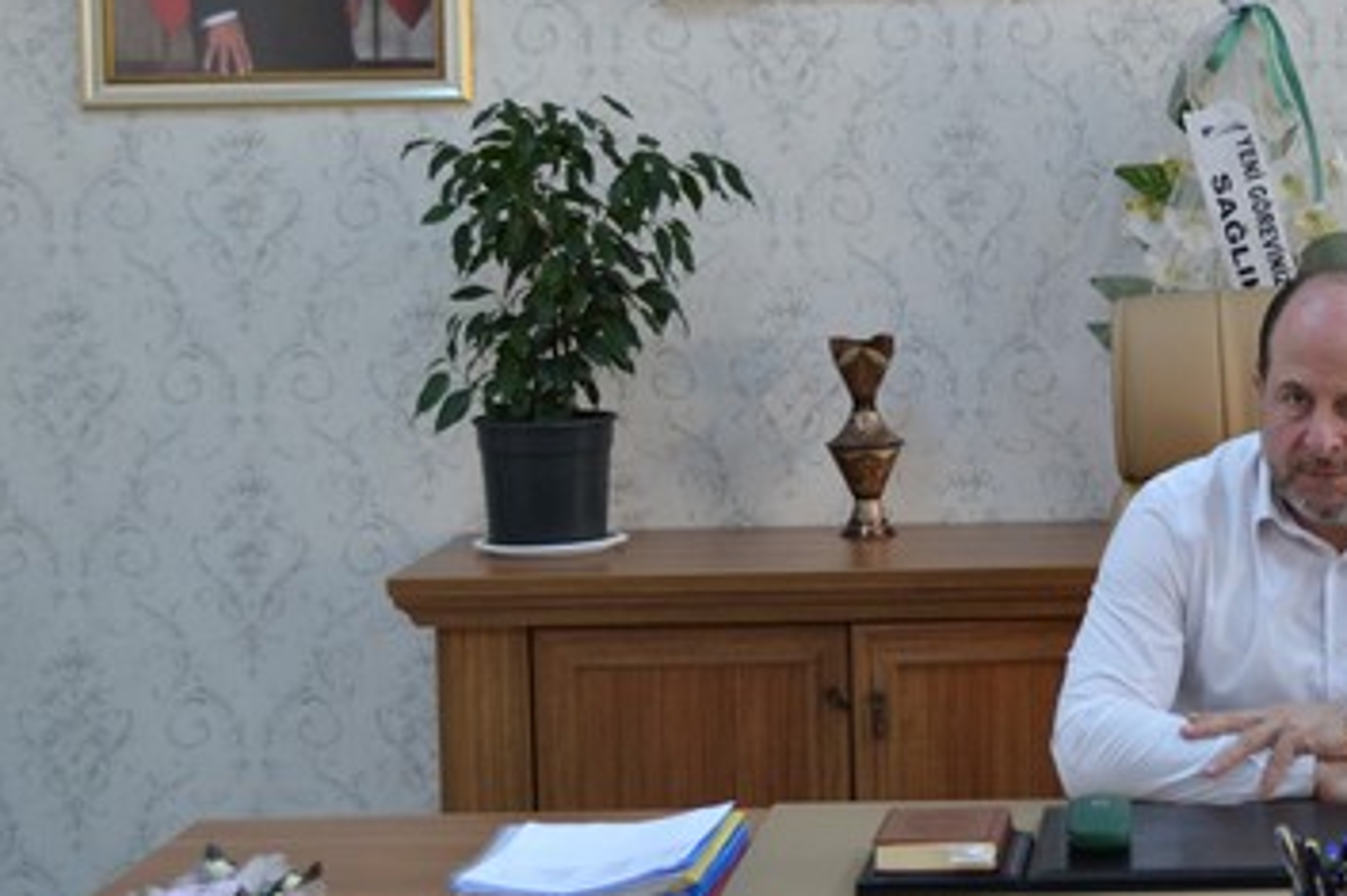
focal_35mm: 88
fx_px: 3291
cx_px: 1282
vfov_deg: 15.4
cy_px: 185
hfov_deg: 22.4
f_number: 4.5
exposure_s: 1/30
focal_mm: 28
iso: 400
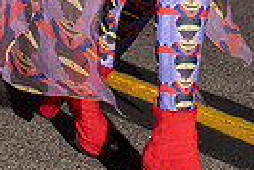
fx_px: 1674
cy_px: -231
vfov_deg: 5.6
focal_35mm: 237
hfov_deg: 8.7
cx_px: 152
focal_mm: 70
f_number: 6.3
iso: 1000
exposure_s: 1/200
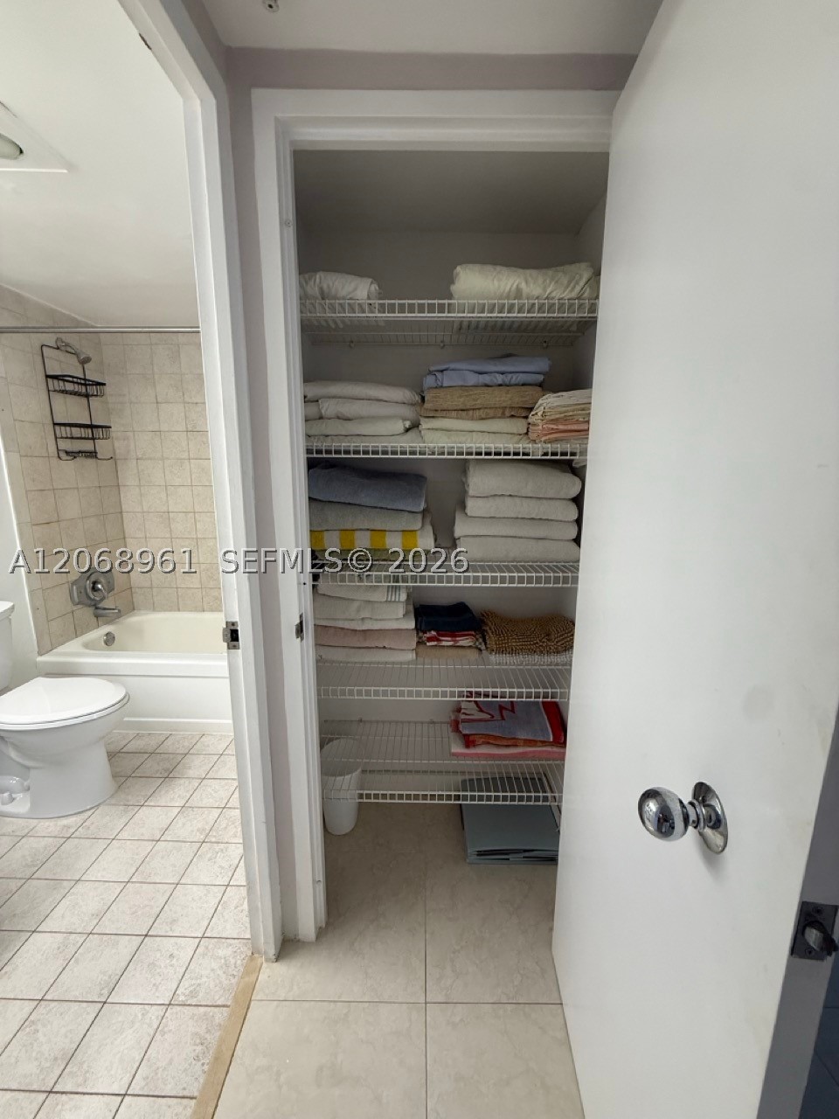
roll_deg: +0.1
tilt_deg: -9.5
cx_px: 420
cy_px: 560
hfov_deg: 85.7
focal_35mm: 14
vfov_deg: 102.1
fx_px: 452
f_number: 2.2
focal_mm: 2.22
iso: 250
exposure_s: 1/120
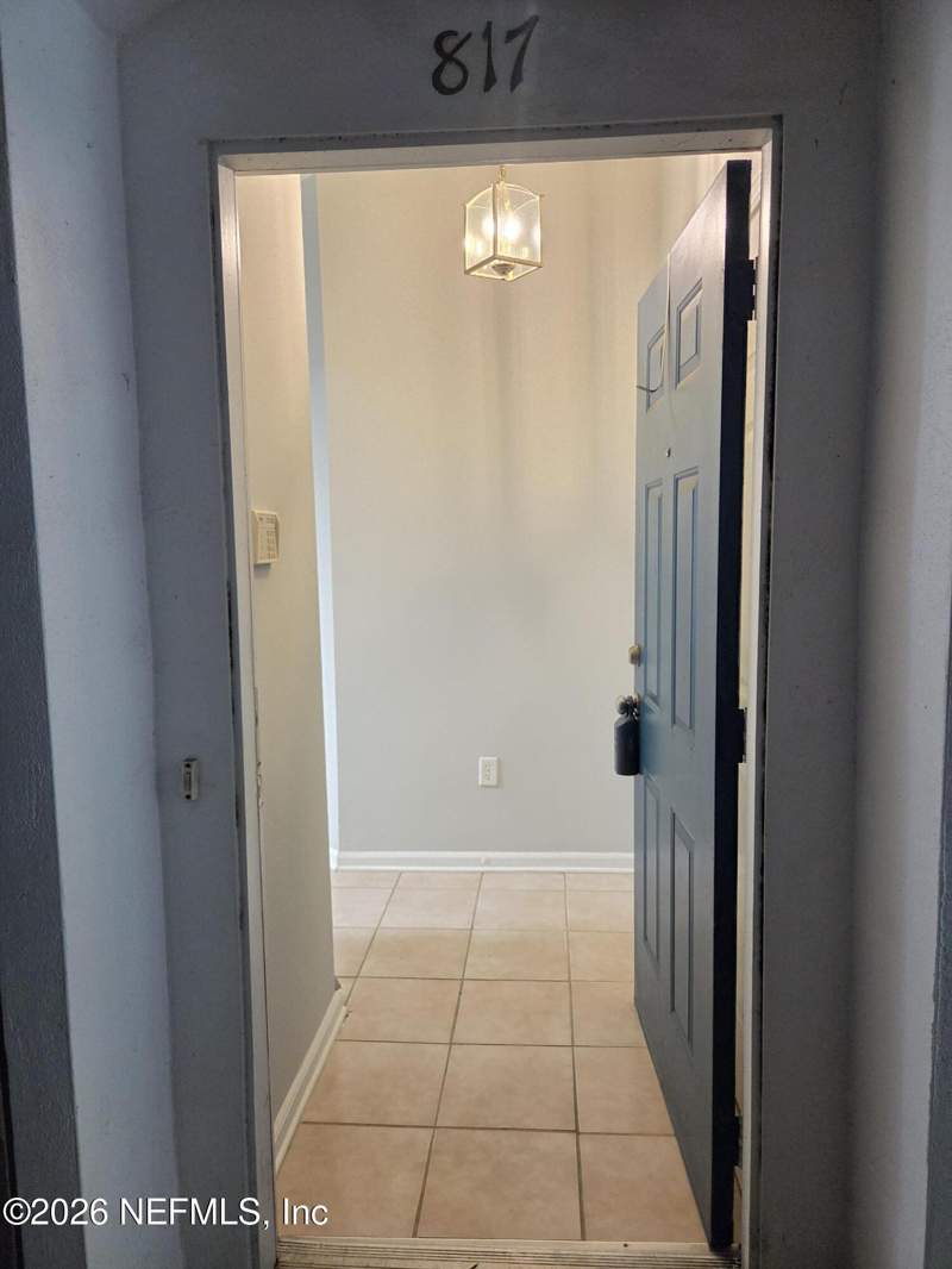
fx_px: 843
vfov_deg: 73.9
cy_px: 634
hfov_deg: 58.9
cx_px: 476
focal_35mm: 23
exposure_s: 1/120
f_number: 1.8
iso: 1250
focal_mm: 5.4
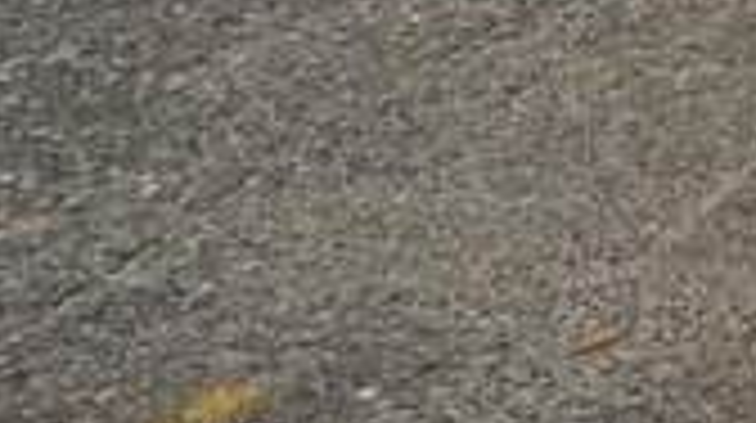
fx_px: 2402
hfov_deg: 9.8
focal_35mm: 120
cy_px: -1087
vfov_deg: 7.8
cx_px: 2578
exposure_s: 1/250
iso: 200
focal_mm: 15
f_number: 5
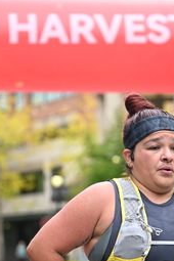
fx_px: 1095
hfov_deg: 9.1
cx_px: 124
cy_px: 181
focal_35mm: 151
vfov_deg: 13.6
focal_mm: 70
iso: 640
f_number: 2.8
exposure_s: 1/2000
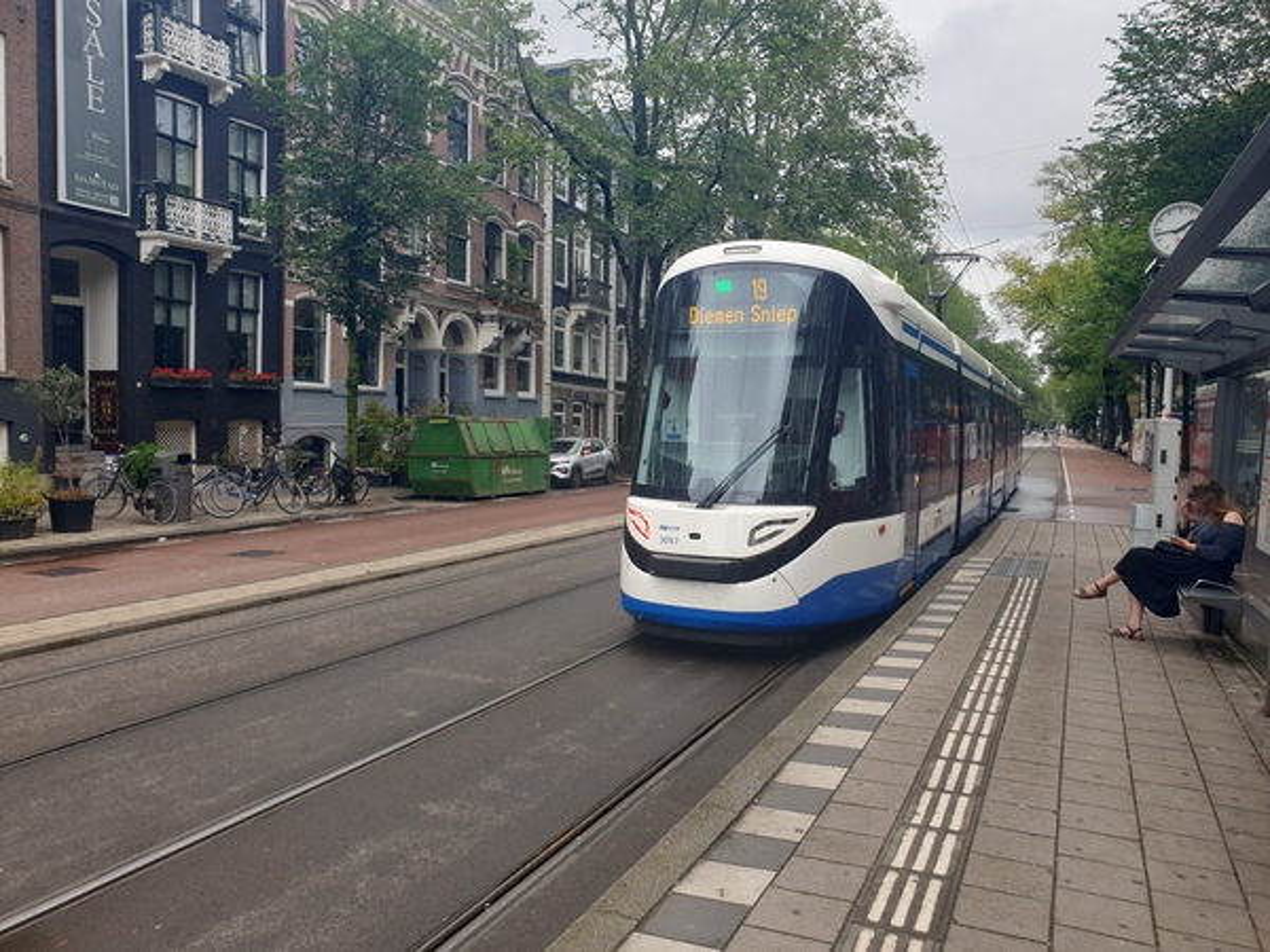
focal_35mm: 26
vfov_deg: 53.1
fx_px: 954
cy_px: 476
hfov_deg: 67.3
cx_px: 635
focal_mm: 4.3
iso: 50
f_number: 2.4
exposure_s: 1/497
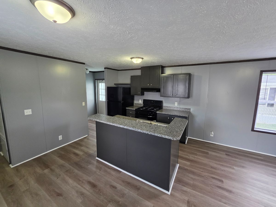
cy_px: 104
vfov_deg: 89.9
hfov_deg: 106.2
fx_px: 104
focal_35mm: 13
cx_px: 138
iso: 125
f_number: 1.9
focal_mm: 2.2
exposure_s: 1/120
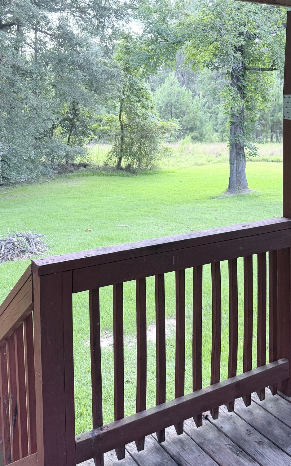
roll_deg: +0.0
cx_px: 164
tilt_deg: -3.9
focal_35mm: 39
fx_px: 495
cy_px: 129
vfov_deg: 48.8
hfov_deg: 32.7
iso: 125
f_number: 1.78
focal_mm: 6.76
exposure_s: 1/121
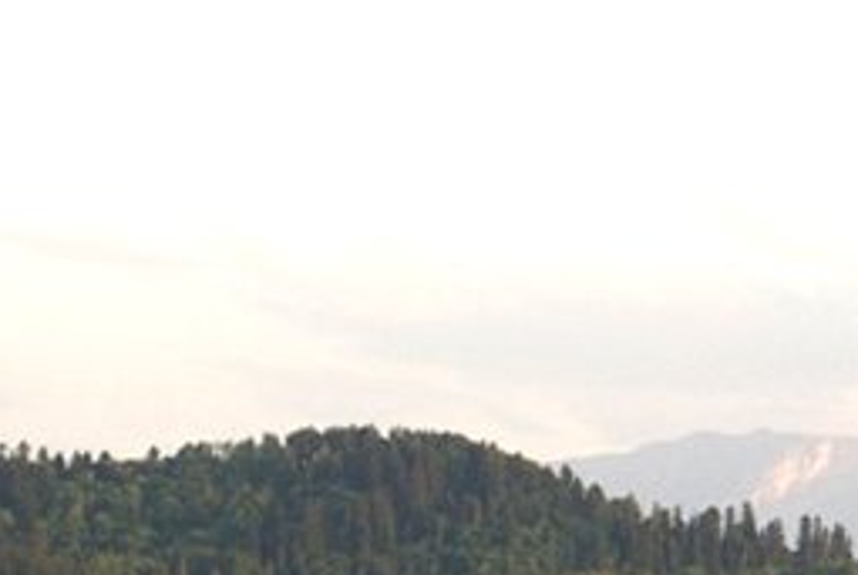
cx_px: 888
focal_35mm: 370
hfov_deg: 5.5
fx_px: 8834
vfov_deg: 3.7
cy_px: 387
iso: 100
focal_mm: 70
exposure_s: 1/125
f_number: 6.3
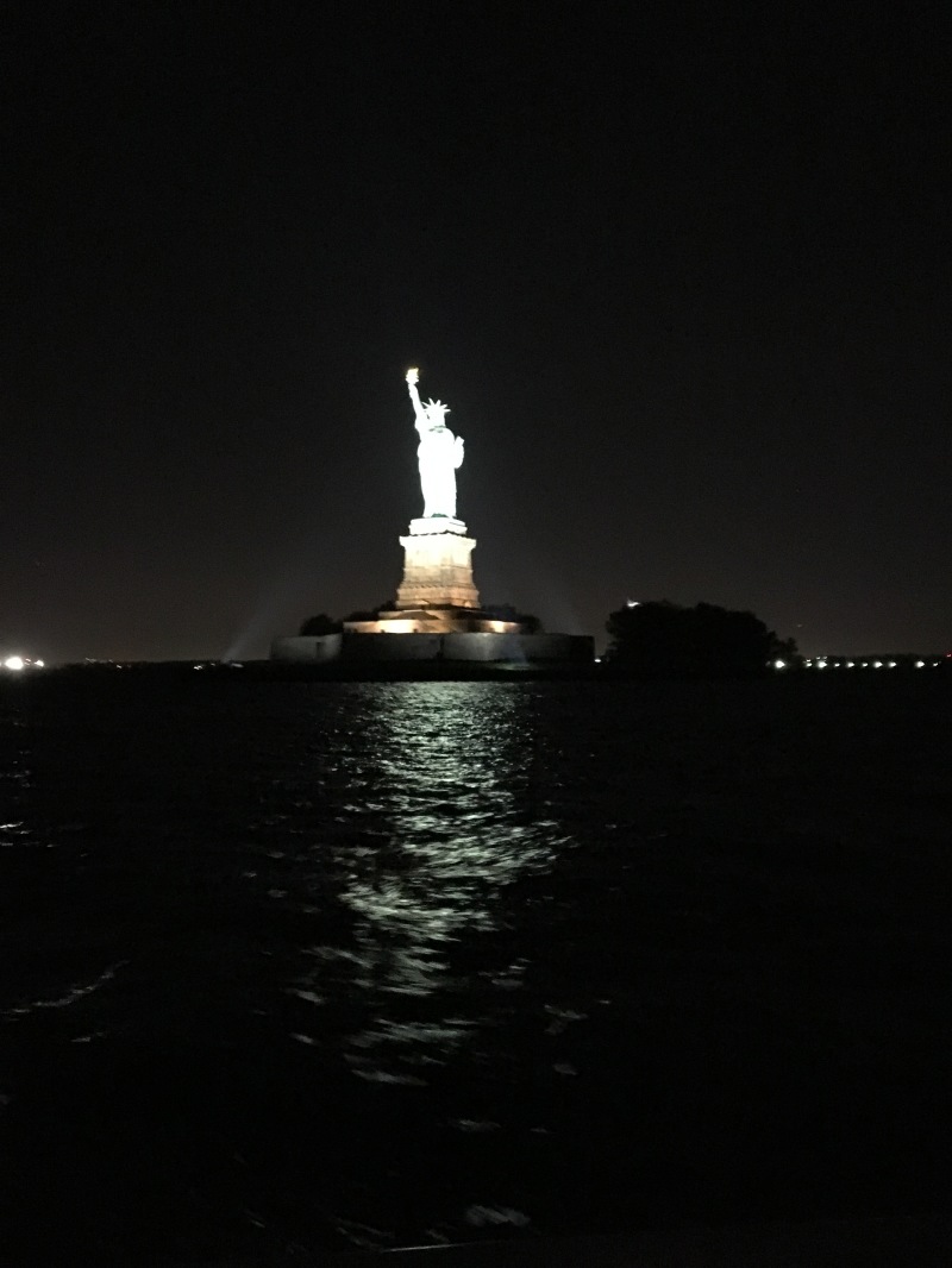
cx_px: 476
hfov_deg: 48.2
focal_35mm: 29
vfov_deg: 61.6
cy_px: 634
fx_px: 1063
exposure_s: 1/15
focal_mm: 4.15
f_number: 2.2
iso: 1000
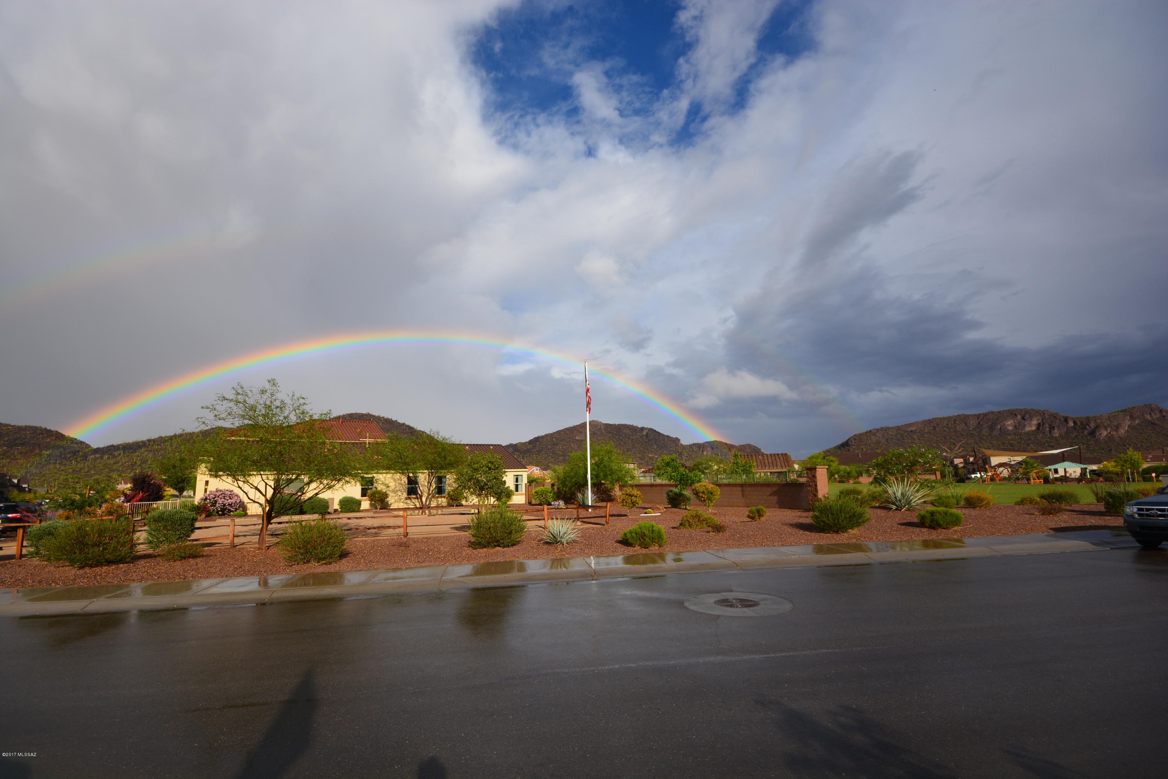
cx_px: 584
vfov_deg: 77.3
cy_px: 390
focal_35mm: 15
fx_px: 487
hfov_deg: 100.4
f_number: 11
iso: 200
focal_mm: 10
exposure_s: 1/500
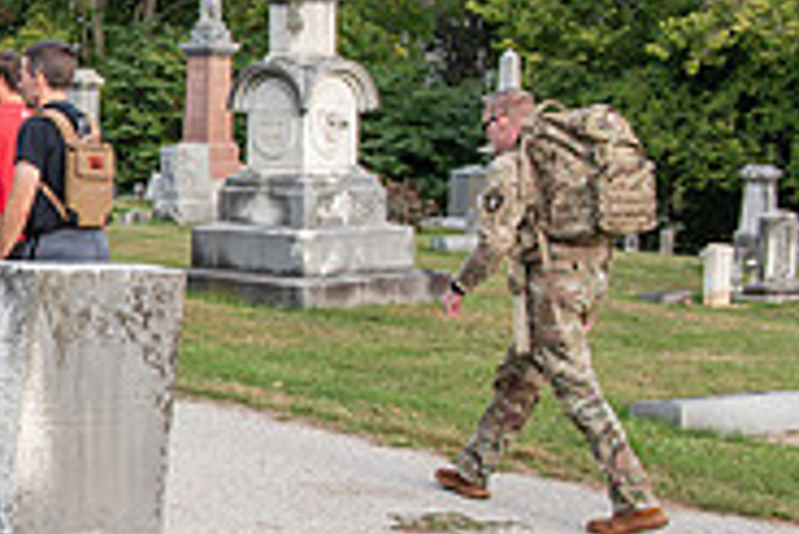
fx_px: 2243
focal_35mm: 101
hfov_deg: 18.2
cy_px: 232
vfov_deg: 13.6
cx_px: -360
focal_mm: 32
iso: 200
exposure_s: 1/400
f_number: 4
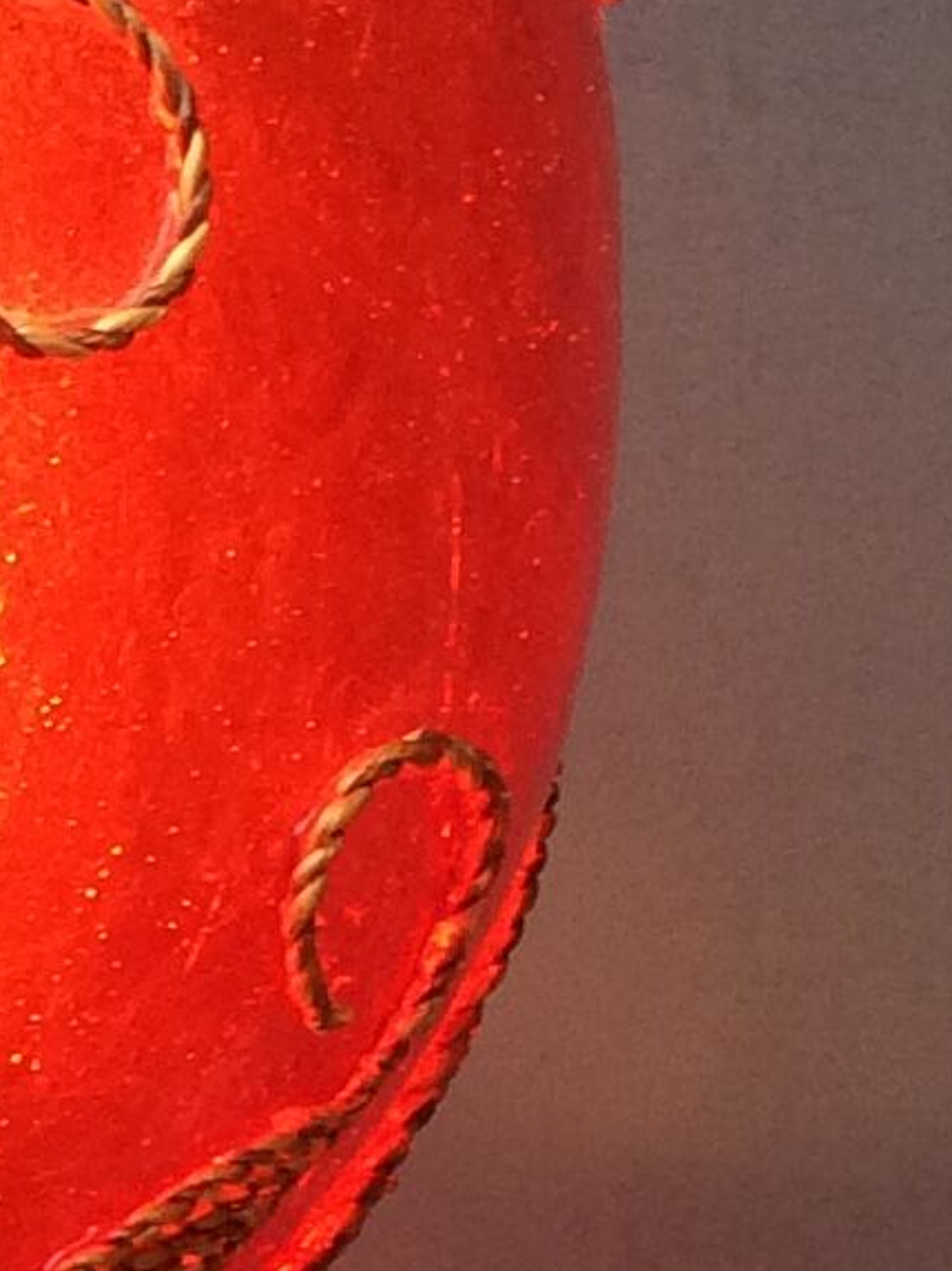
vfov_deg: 11.5
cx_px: -62
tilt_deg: -18.9
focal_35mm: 165
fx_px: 6055
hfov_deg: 8.9
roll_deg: +2.2
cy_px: 1829
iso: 64
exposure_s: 1/100
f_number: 2.2
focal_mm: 4.15
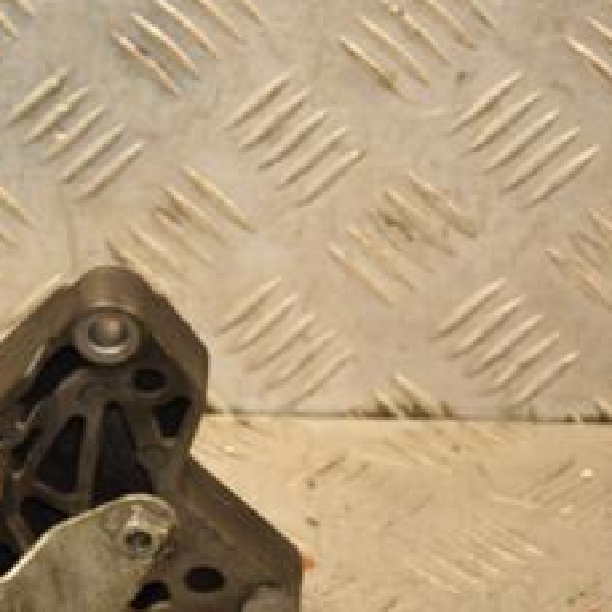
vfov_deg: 8.5
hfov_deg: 8.4
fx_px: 4140
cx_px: -51
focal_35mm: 207
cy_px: 337
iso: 800
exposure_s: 1/100
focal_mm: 62
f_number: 5.3
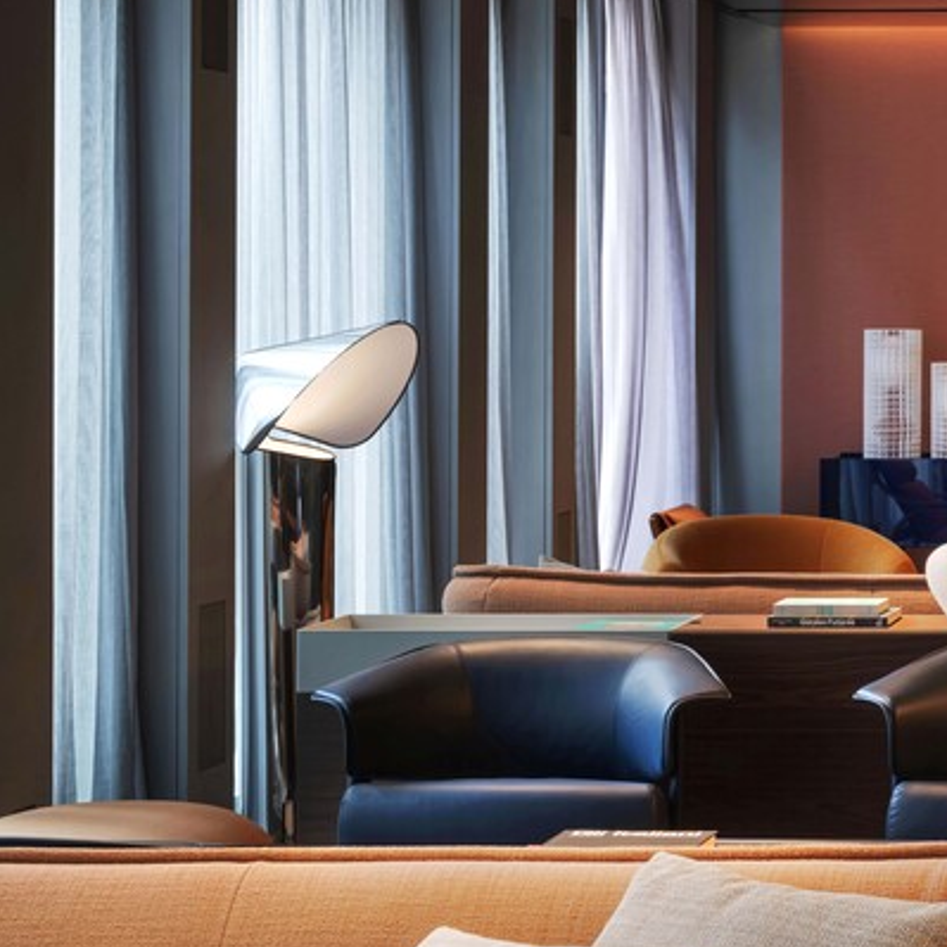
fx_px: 3343
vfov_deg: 16.1
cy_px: 466
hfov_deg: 14.9
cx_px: 1445
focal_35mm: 108
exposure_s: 4
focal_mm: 50.8
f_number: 16
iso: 100
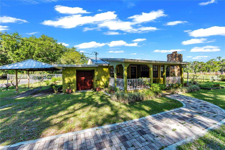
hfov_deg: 106.3
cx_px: 112
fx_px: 84
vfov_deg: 83.2
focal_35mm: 14
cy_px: 75
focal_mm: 9
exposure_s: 1/60
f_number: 10
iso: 100
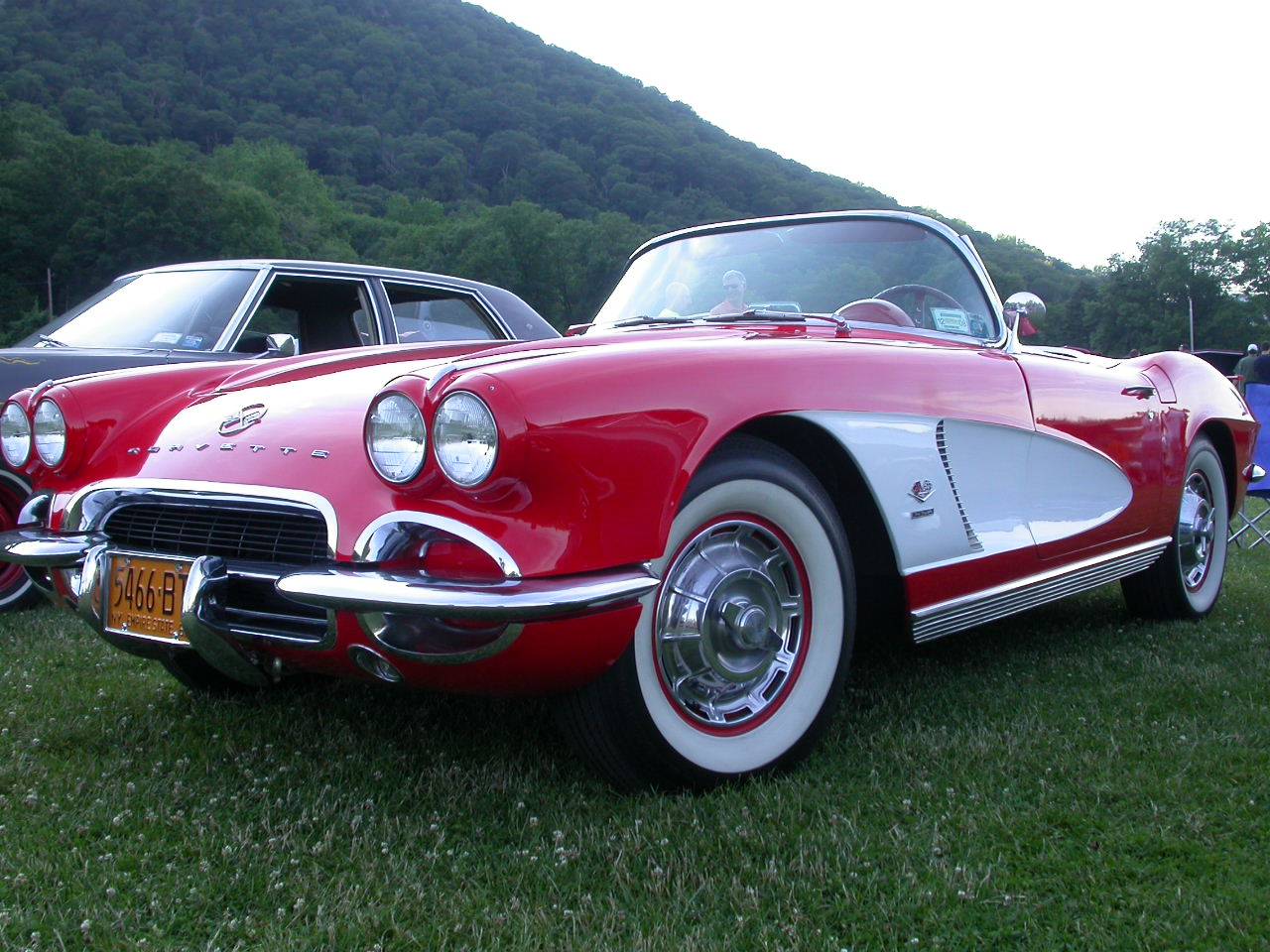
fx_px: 1394
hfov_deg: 49.0
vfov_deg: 37.7
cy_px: 476
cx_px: 635
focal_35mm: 38
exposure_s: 1/128
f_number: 4.7
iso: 100
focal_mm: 7.85
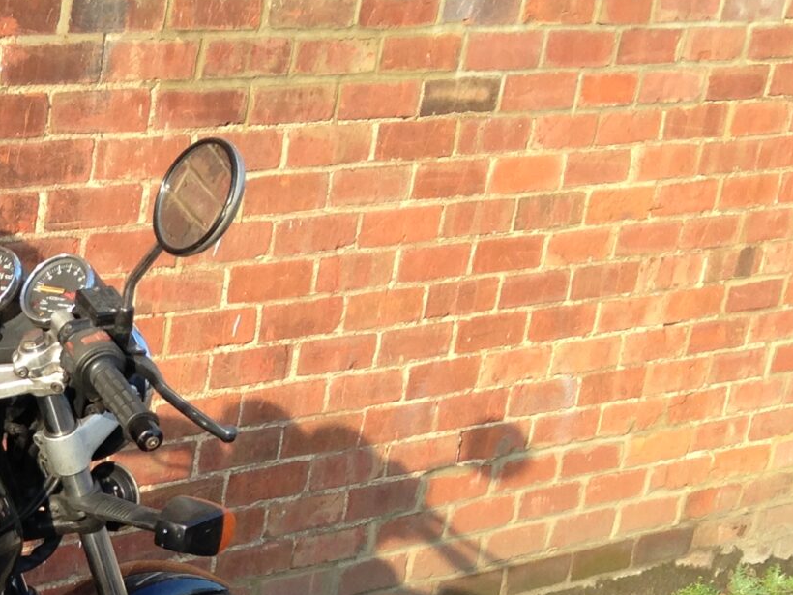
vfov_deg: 13.9
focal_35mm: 103
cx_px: -343
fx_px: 2360
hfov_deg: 17.4
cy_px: 729
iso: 50
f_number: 2.4
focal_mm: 4.12
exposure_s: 1/271
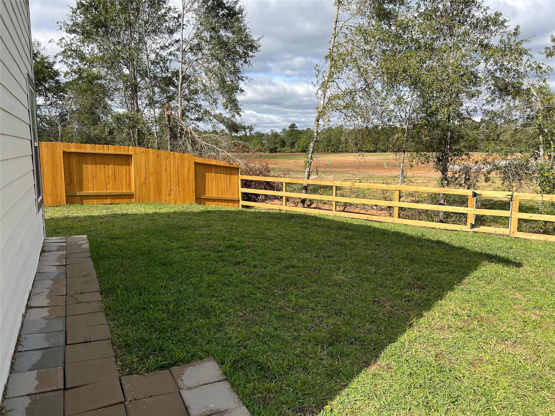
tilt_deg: -8.6
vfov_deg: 53.1
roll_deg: +0.0
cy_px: 208
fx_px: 417
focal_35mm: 26
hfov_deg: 67.3
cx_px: 278
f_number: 1.5
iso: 50
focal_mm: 5.7
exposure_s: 1/3077
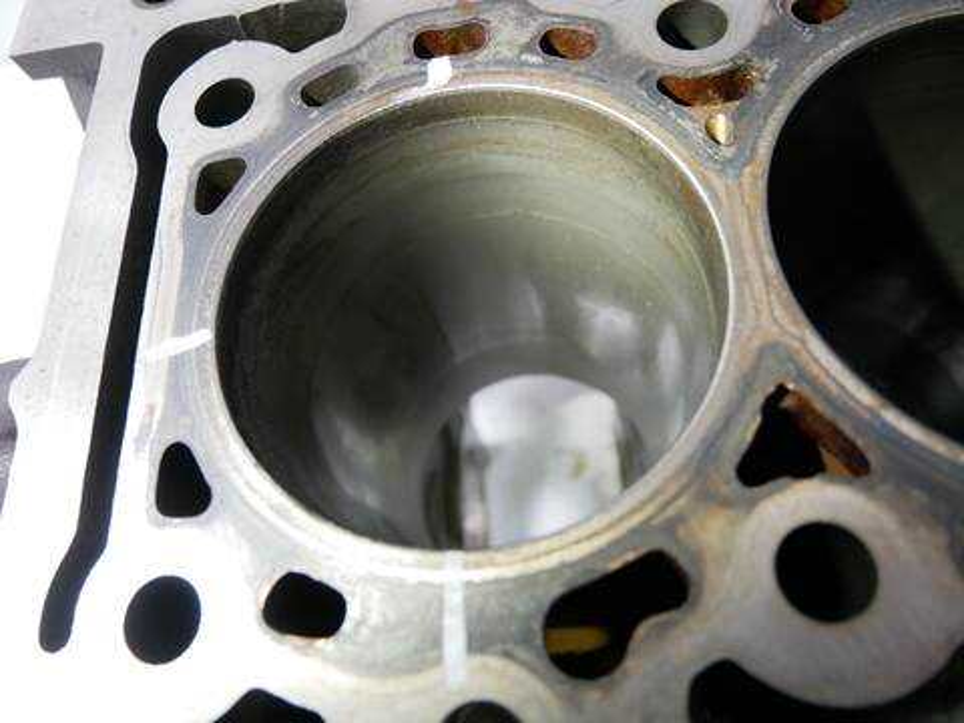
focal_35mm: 24
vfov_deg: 56.8
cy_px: 362
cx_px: 482
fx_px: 668
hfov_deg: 71.6
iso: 1250
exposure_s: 1/60
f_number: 3.5
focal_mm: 12
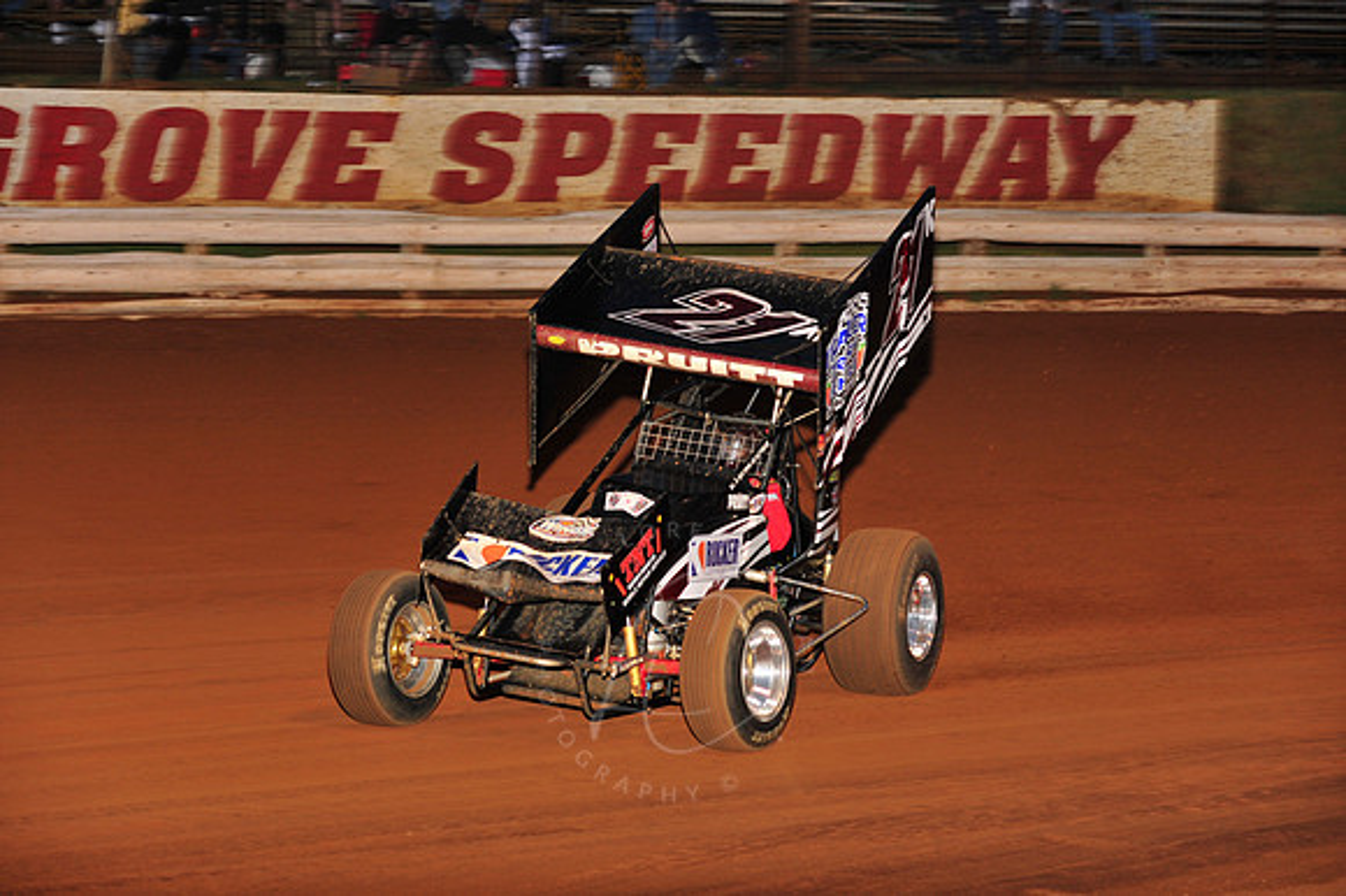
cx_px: 673
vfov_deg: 12.2
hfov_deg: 18.3
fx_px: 4185
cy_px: 448
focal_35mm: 112
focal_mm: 112
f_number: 5.6
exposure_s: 1/320
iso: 1000
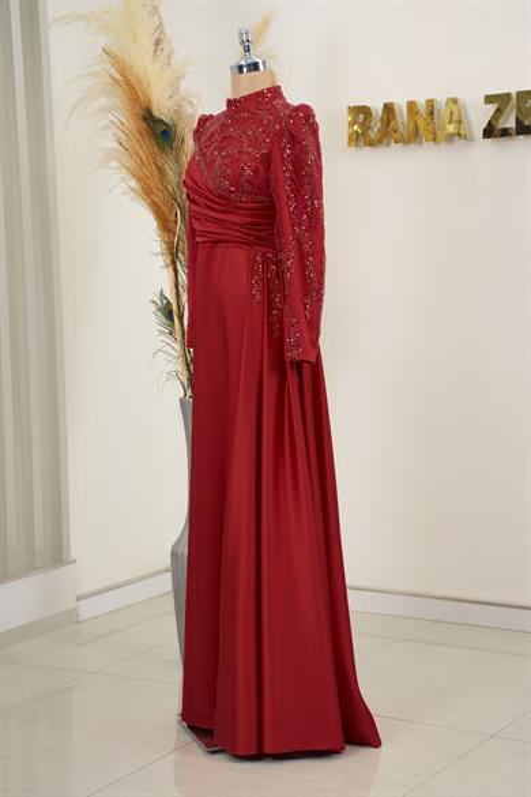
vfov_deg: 28.1
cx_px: 266
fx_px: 1593
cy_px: 398
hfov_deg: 18.9
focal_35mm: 72
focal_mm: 48
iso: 320
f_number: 6.3
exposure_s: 1/100
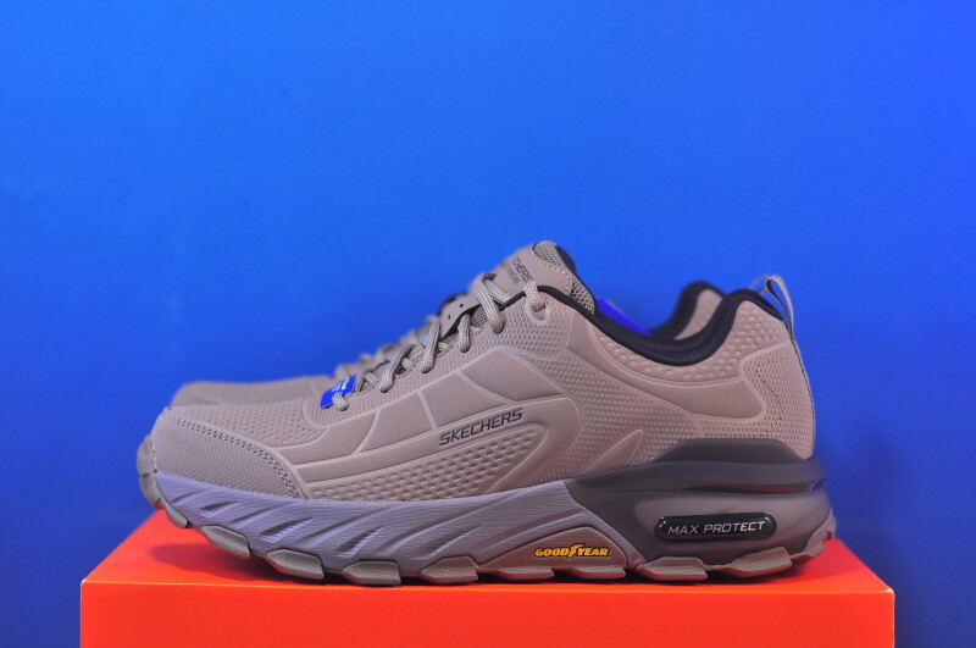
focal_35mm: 75
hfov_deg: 27.0
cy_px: 324
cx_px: 488
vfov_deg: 18.1
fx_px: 2030
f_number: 2.5
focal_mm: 50
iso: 250
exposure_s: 1/320
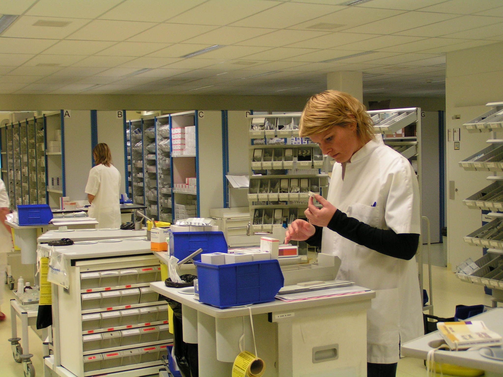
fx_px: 785
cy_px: 188
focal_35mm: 54
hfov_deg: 35.5
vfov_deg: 27.0
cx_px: 252
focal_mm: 8.3
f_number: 3.2
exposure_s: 1/60
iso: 100
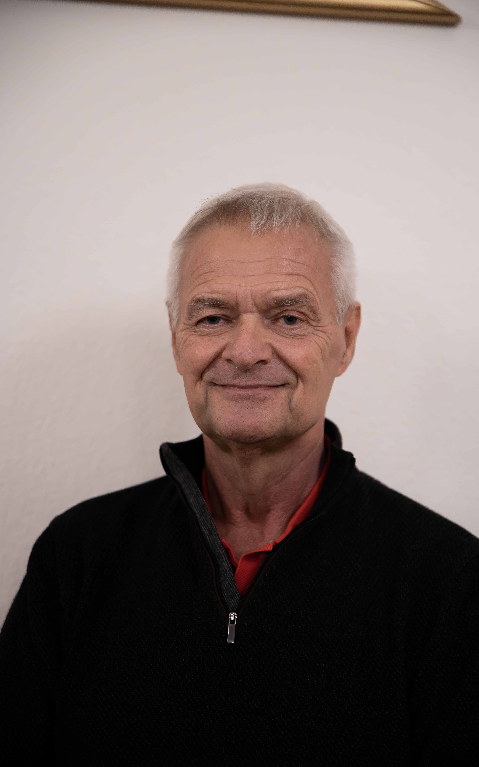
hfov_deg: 18.6
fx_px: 1462
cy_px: 382
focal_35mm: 70
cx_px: 254
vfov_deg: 29.4
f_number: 2.8
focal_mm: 68
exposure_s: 1/160
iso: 3200
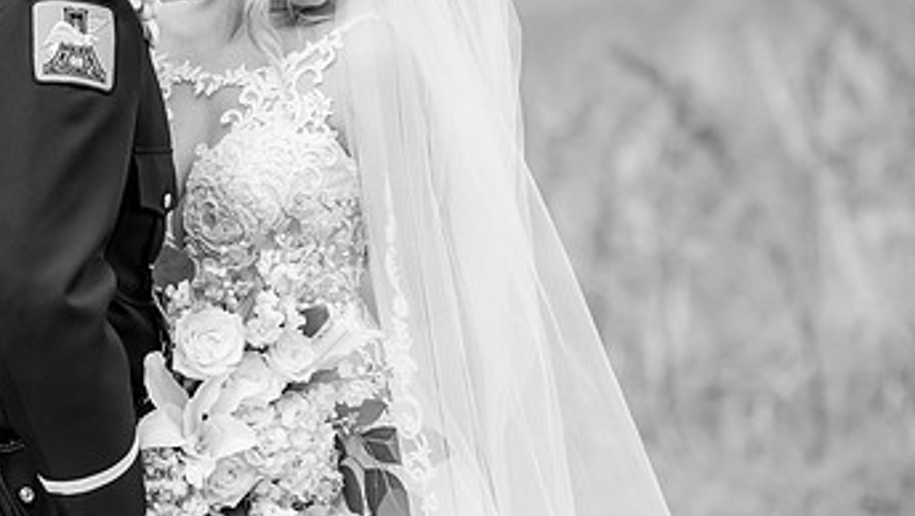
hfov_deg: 8.1
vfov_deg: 4.6
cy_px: 180
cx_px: 229
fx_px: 6482
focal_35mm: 267
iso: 1600
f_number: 4
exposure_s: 1/4000
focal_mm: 150
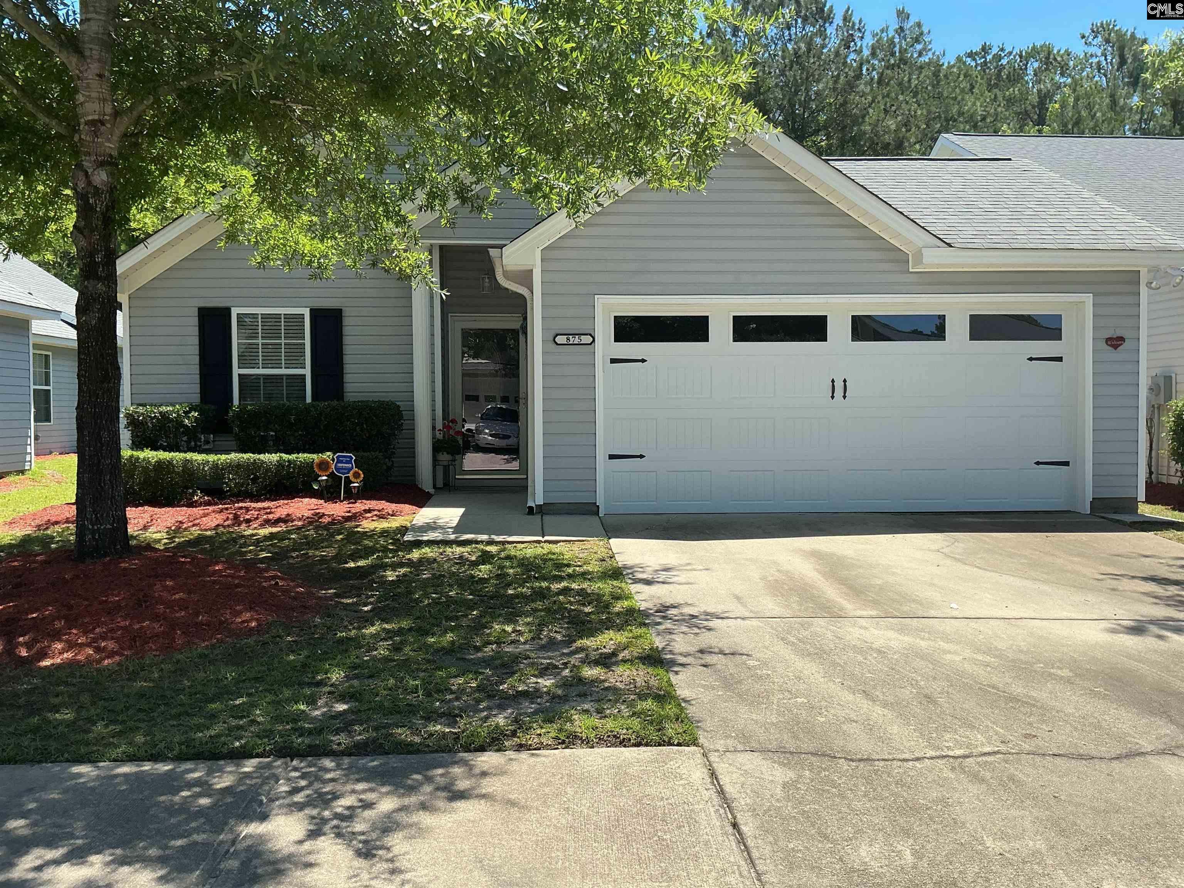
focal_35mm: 29
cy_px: 444
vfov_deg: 48.2
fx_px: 992
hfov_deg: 61.7
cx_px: 592
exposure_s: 1/1076
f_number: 1.8
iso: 25
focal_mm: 3
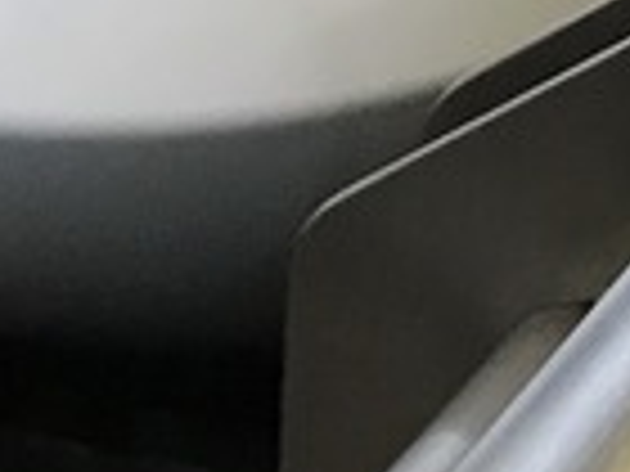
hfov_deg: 9.7
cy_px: -899
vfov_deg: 6.6
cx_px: 279
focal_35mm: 205
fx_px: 3731
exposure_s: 1/30
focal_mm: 3.99
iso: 25
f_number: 1.8
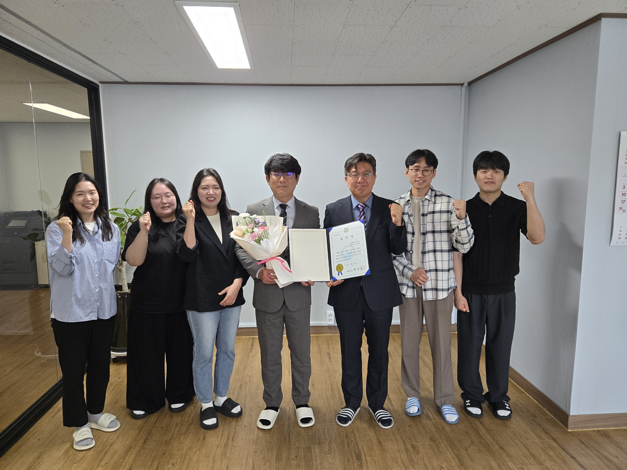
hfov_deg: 73.9
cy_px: 235
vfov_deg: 58.9
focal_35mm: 23
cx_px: 314
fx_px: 417
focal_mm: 5.4
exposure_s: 1/120
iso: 200
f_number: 1.8
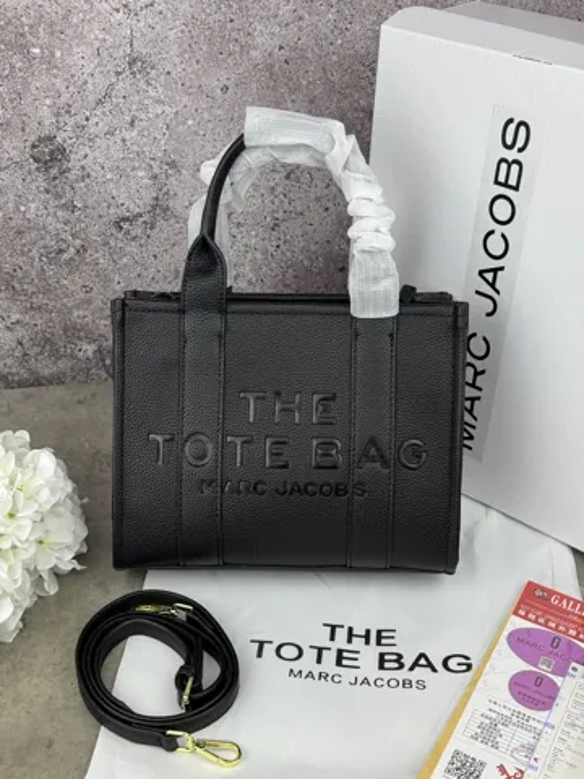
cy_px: 390
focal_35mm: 48
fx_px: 1080
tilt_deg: -33.5
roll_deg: -0.6
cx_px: 292
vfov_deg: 39.7
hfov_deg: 30.3
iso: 64
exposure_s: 1/488
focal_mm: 6.76
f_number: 1.78
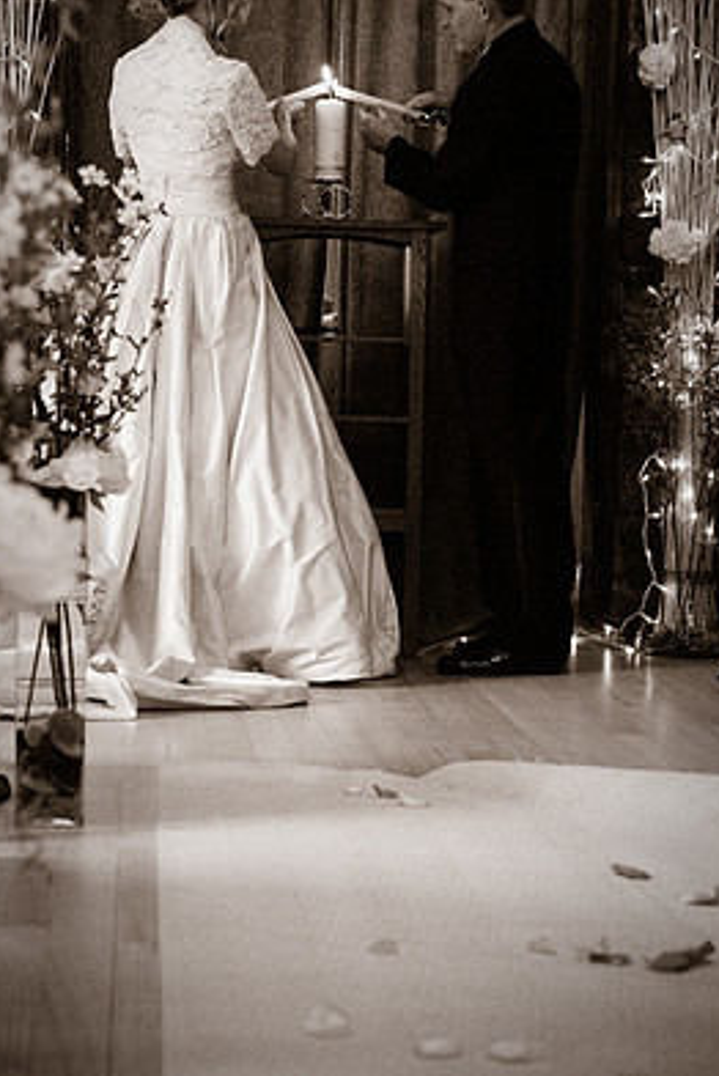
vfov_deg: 26.1
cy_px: 461
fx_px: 2320
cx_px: 333
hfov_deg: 17.6
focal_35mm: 78
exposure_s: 1/60
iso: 1600
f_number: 4
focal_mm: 45
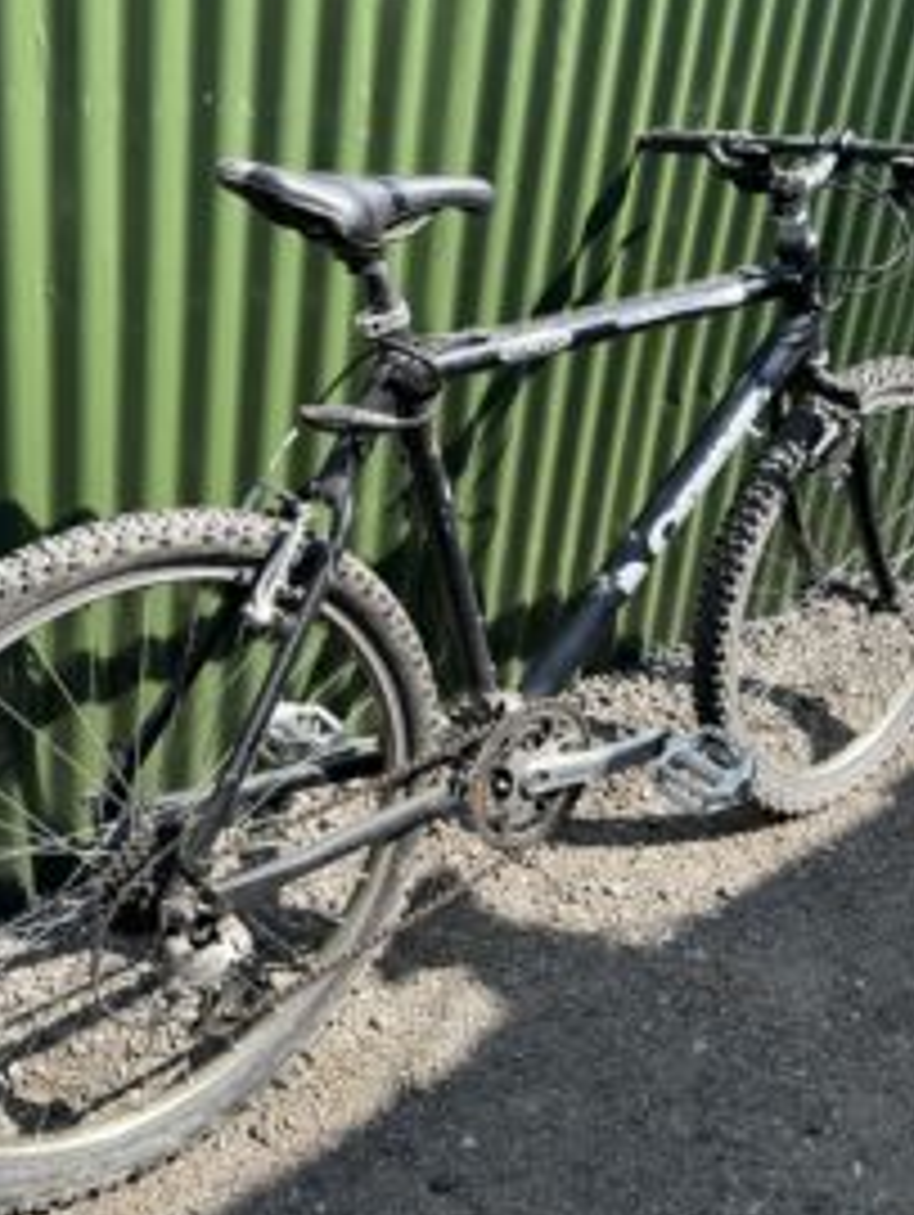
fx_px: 1125
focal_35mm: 32
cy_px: 423
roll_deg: -5.6
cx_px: 374
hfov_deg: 44.0
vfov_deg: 55.8
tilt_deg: -18.5
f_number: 1.78
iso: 80
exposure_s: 1/1119
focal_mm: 6.86
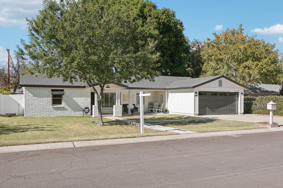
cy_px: 94
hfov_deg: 61.9
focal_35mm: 30
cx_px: 142
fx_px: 236
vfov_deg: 43.6
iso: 200
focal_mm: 20
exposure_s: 1/500
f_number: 8
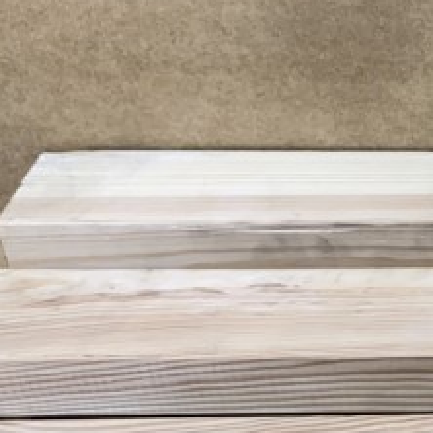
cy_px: 99
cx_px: 827
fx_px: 1500
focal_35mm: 106
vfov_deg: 16.3
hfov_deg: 14.2
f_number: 1.8
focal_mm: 4.25
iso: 32
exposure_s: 1/125
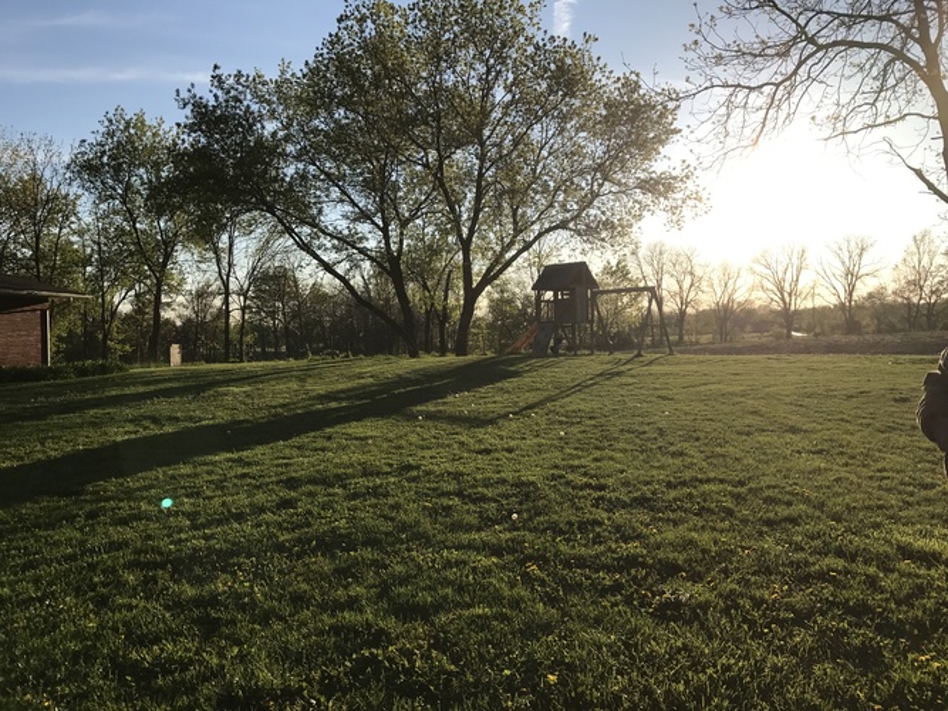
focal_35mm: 28
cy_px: 356
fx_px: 767
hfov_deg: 63.5
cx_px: 474
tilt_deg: -1.2
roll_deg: +1.3
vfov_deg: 49.7
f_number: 1.8
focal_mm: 3.99
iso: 20
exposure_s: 1/2457
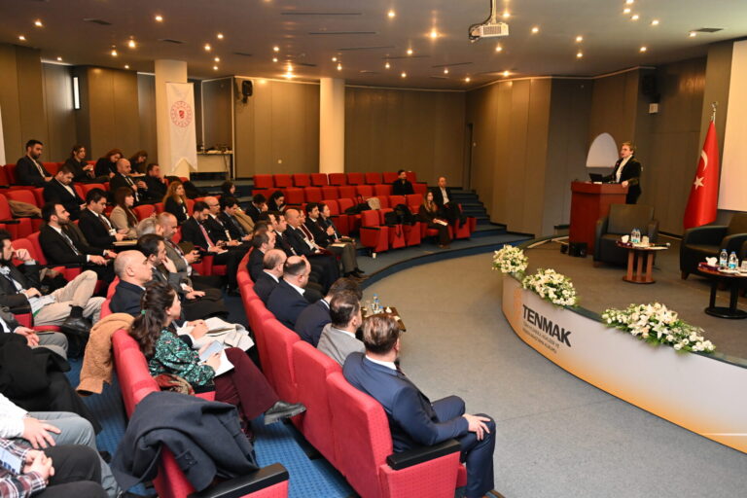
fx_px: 633
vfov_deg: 43.0
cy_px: 249
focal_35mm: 30
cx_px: 374
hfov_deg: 61.1
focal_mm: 30.5
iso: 5000
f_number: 4.5
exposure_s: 1/60
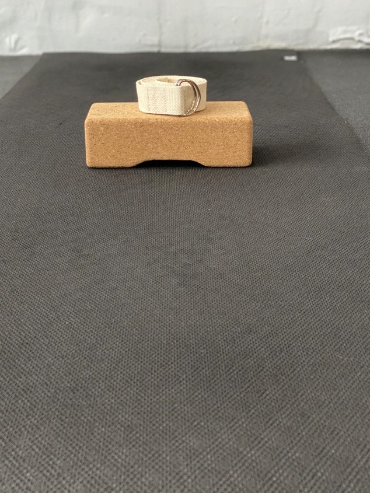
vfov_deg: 30.7
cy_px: 248
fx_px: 898
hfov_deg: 23.3
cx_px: 176
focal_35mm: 63
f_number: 2
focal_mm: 6
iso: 320
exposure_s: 1/40
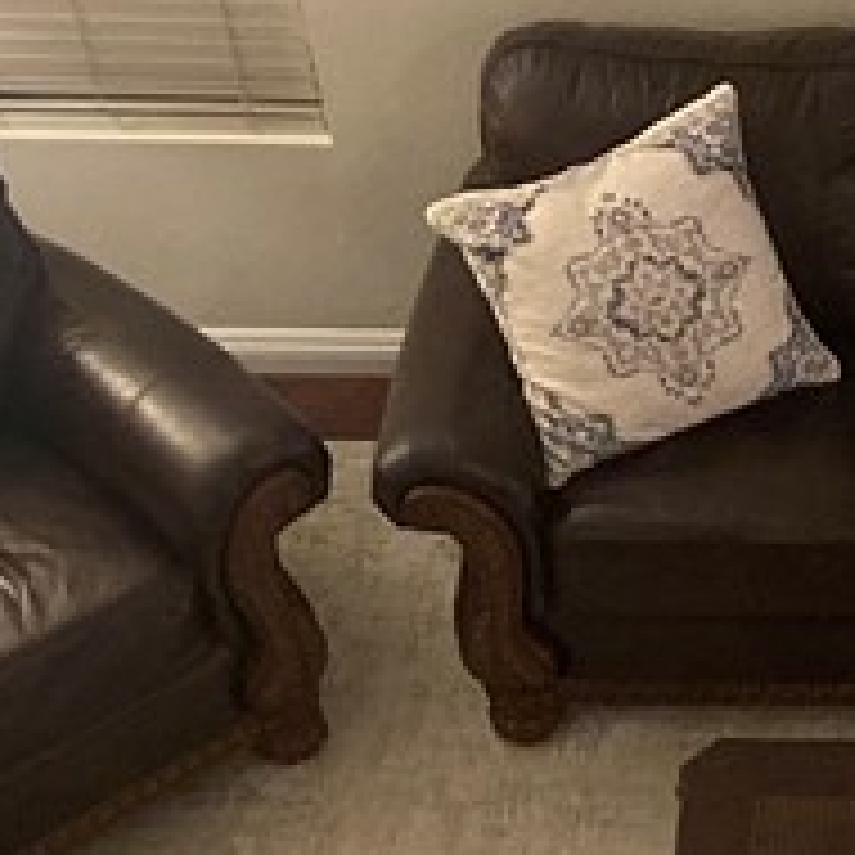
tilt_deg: -48.7
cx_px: 1202
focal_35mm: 124
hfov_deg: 13.4
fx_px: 3465
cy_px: 765
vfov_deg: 13.9
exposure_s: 1/30
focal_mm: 4.25
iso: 640
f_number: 1.8
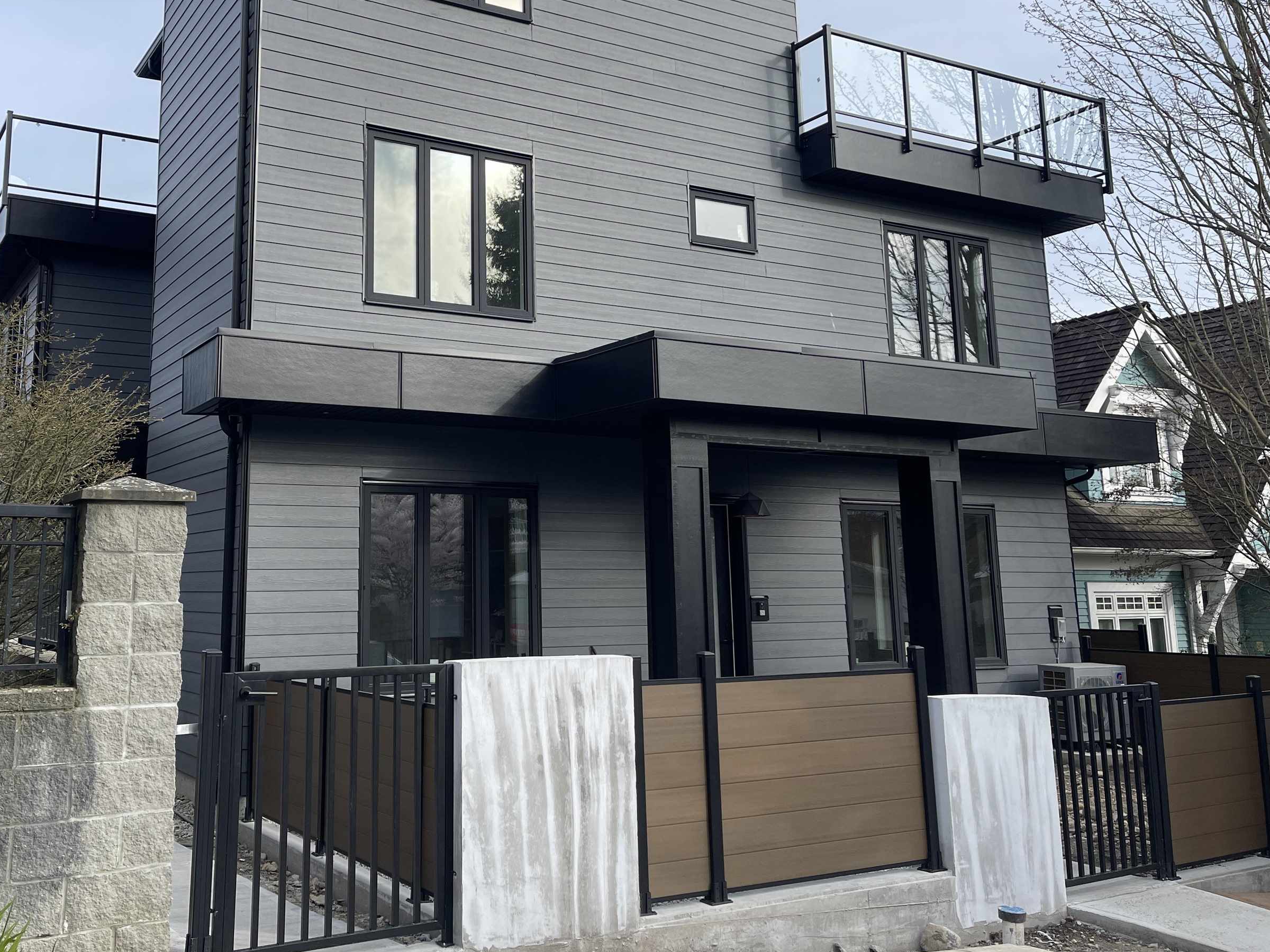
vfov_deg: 43.7
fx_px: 1174
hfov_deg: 56.2
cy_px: 345
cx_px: 487
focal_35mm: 32
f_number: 1.6
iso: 32
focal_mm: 5.1
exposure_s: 1/1976
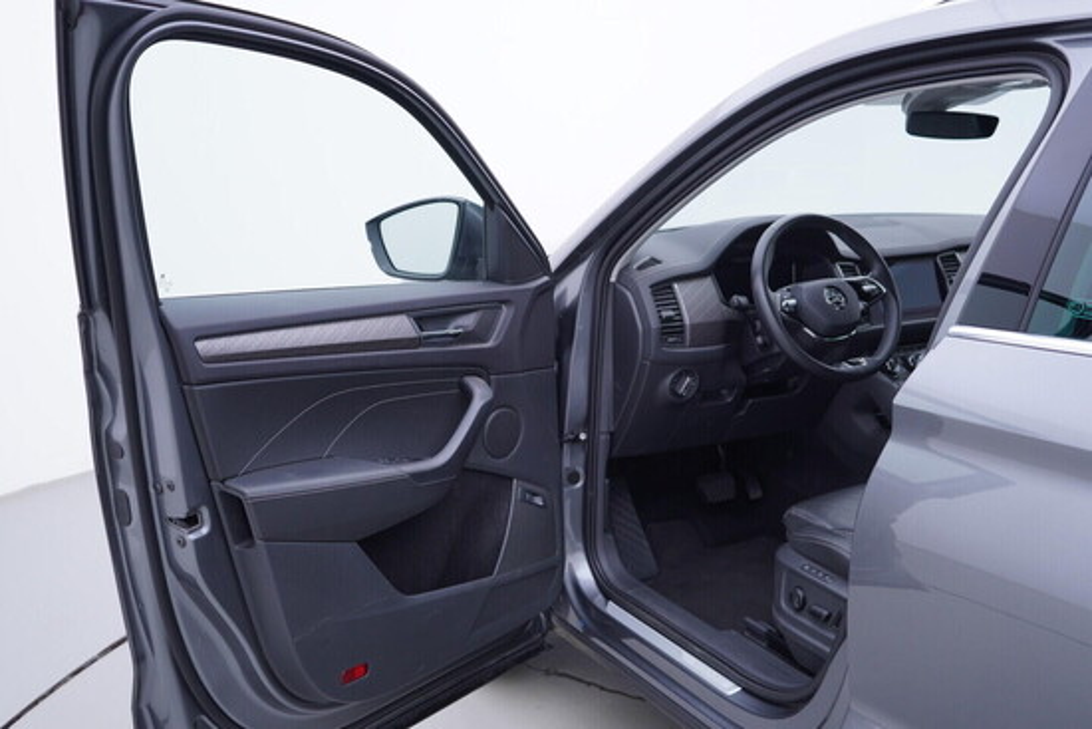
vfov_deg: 36.9
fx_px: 1092
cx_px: 546
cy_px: 364
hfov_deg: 53.1
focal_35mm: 36
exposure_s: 1/50
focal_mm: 24
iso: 125
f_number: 3.2
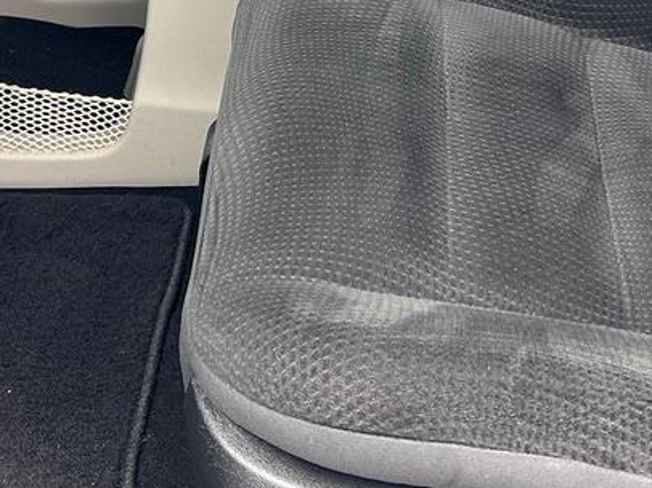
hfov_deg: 23.7
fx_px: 1544
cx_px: 451
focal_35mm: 82
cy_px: -247
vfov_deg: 16.4
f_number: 1.5
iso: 40
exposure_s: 1/121
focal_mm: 5.7
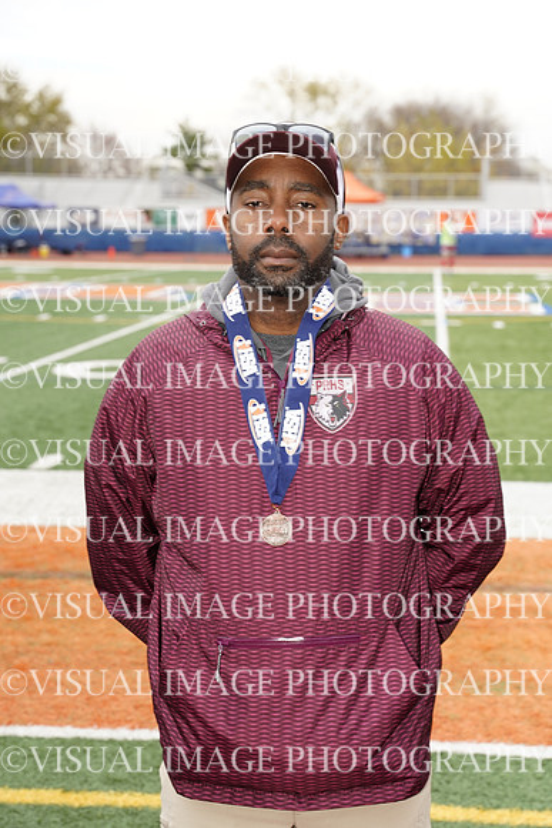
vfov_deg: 28.4
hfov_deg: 19.2
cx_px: 276
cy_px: 414
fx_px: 1632
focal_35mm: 71
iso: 320
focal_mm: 71
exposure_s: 1/200
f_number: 6.3
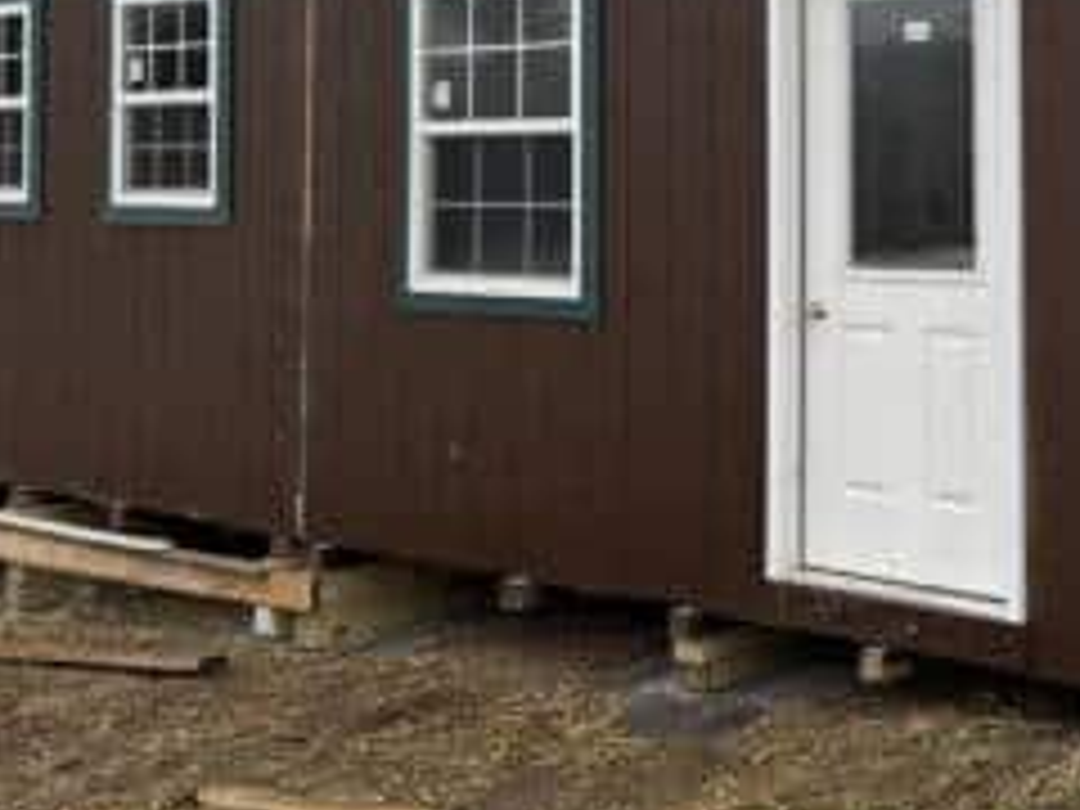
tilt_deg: +1.4
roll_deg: +1.1
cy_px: 86
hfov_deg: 30.7
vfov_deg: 23.8
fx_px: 1872
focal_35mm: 60
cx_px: 972
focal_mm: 6.76
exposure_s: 1/121
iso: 100
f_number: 1.78
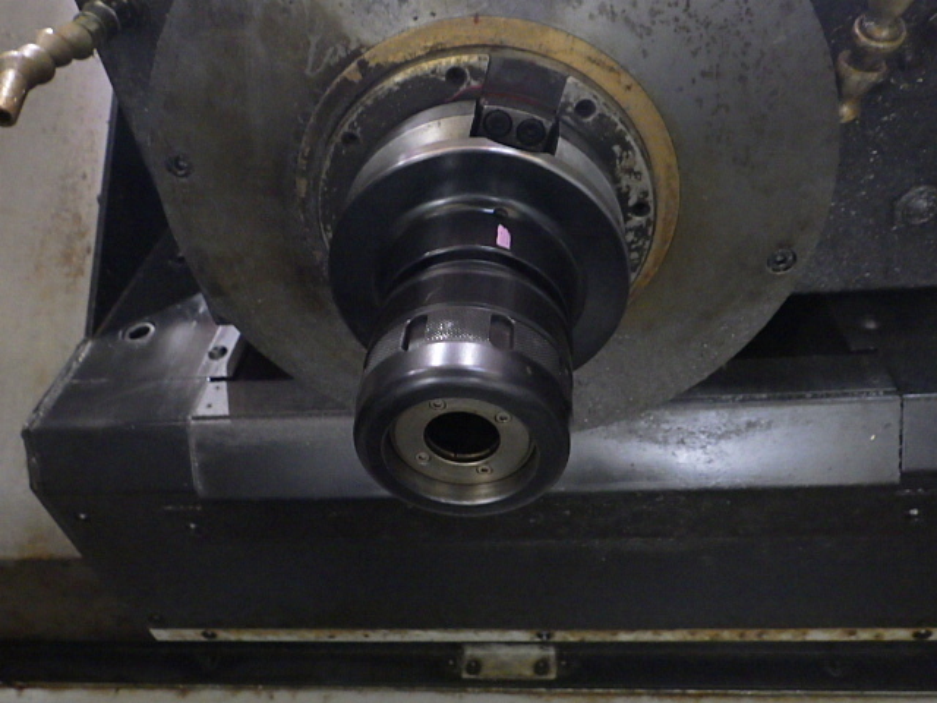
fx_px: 758
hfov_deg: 63.4
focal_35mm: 28
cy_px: 352
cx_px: 468
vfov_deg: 49.7
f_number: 3.5
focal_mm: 5
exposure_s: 1/8
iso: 1600
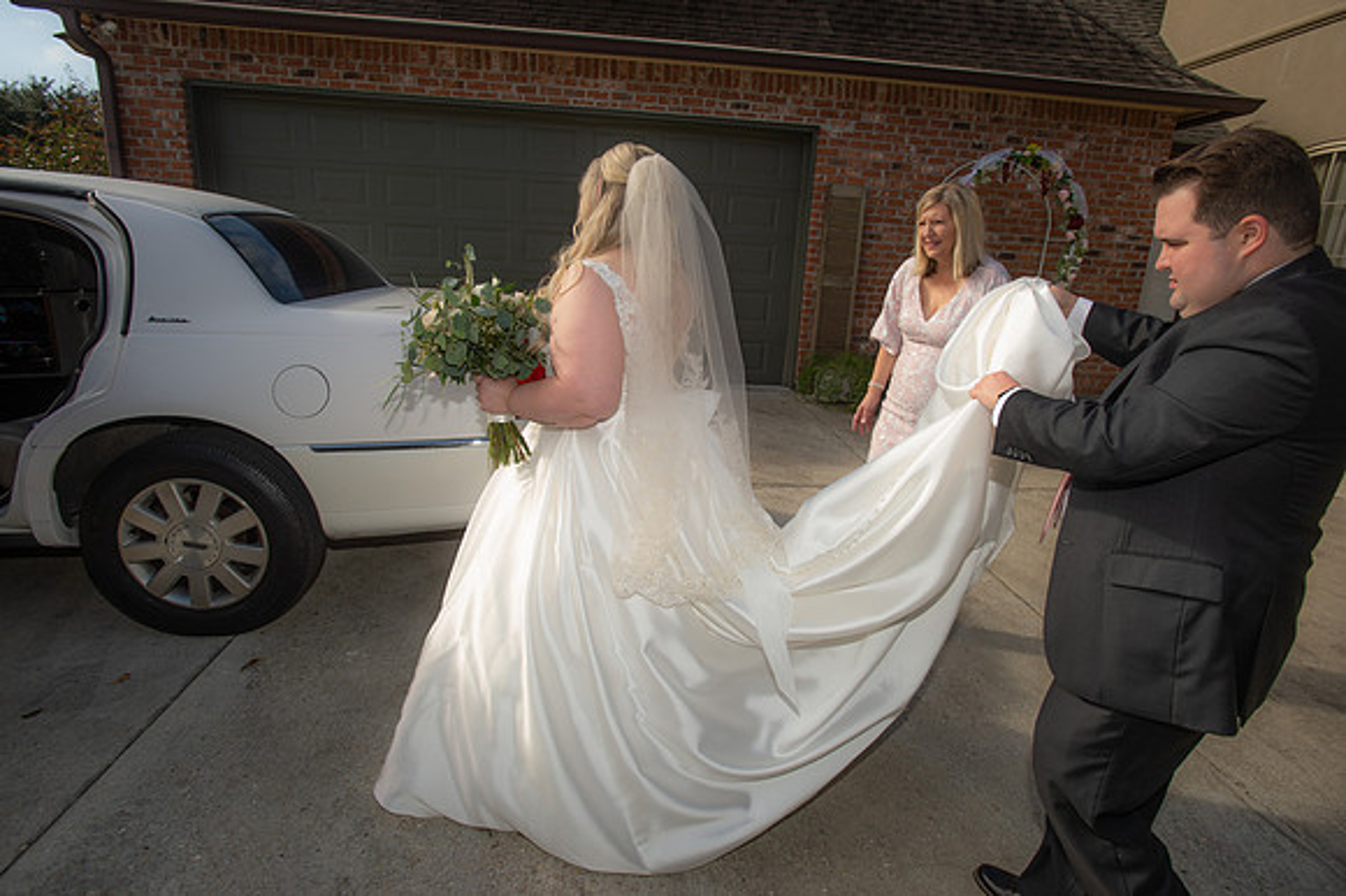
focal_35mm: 19
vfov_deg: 64.5
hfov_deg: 86.9
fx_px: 710
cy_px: 448
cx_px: 673
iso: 64
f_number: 5.6
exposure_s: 1/200
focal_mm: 19
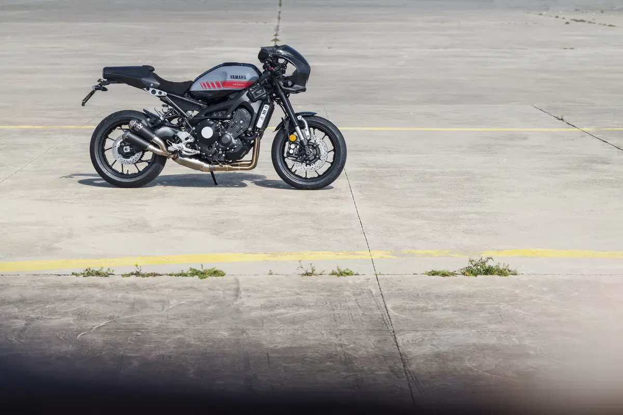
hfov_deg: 19.5
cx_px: 312
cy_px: 208
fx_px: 1817
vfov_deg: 13.0
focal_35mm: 105
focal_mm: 105
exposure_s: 1/2500
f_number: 5.6
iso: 400
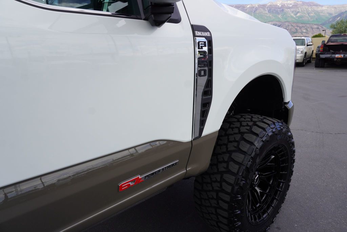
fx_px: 231
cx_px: 174
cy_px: 116
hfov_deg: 73.7
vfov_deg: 53.2
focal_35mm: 24
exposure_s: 1/125
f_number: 8
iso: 100
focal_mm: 16
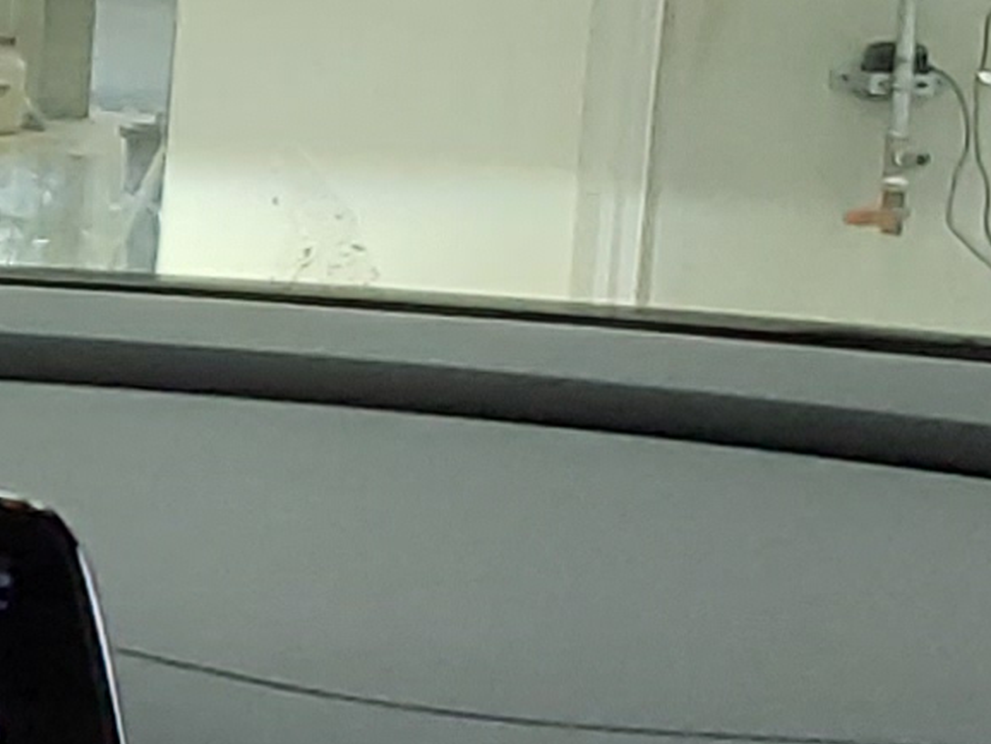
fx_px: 4525
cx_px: -593
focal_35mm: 158
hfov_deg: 11.8
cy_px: 358
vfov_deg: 9.4
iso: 200
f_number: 1.9
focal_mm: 2.91
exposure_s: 1/60
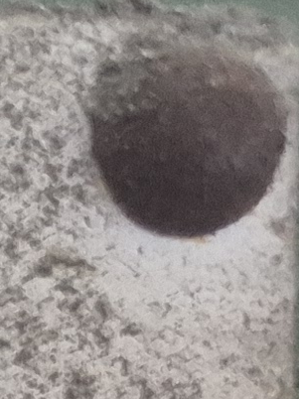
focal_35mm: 229
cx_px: -1624
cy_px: 1263
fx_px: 2640
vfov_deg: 7.5
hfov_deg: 4.5
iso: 800
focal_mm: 5.4
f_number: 1.8
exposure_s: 1/100
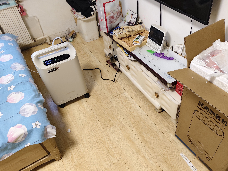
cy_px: 92
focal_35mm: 28
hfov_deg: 63.3
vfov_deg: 49.7
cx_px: 127
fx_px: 184
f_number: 1.88
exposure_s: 1/50
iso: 1263
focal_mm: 5.56
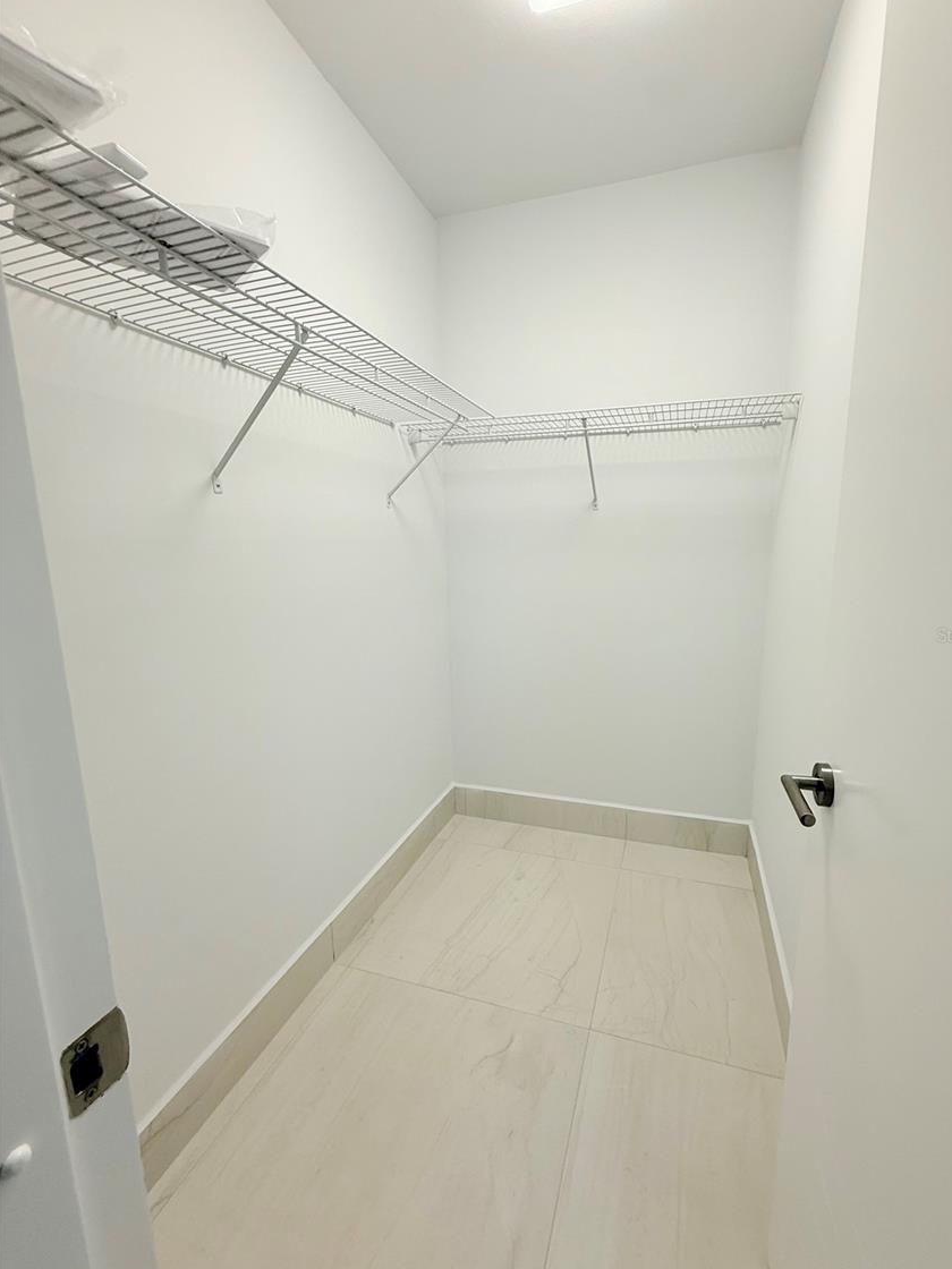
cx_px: 508
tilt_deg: -9.7
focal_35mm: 15
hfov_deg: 81.6
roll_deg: +1.5
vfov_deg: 98.2
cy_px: 634
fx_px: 550
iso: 100
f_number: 2.2
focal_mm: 2.22
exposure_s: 1/120
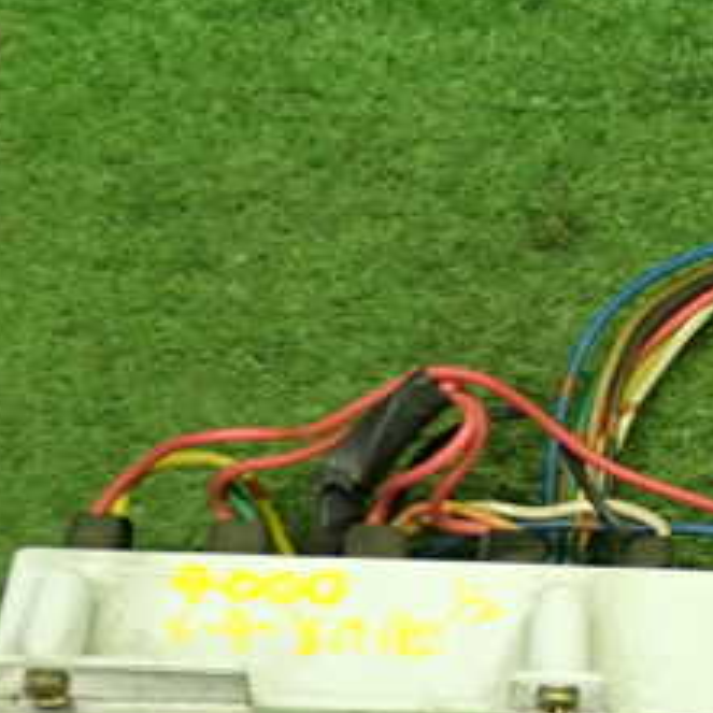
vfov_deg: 18.9
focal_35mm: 91
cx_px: 710
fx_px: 2121
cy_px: 555
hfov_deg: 18.6
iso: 250
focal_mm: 6.83
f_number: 2.7
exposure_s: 1/40
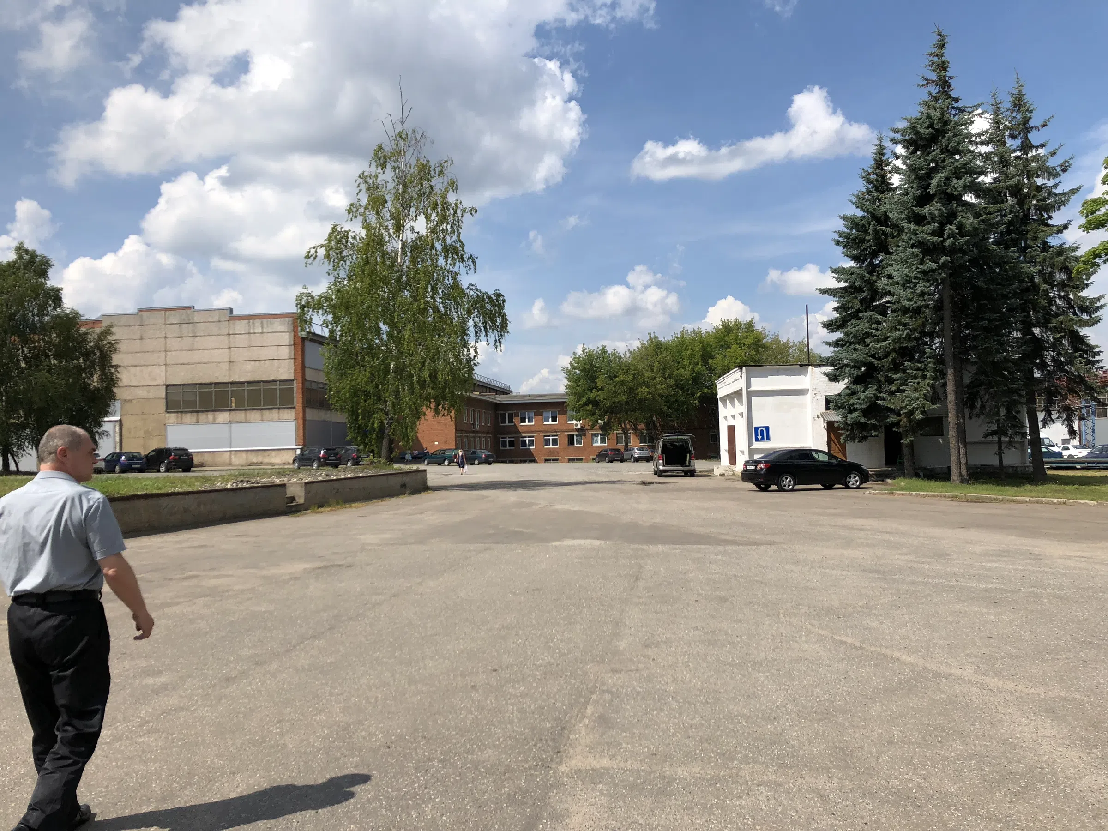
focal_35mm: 28
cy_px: 416
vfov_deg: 49.7
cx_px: 554
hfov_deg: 63.4
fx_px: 896
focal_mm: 4
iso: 25
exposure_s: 1/3205
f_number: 1.8
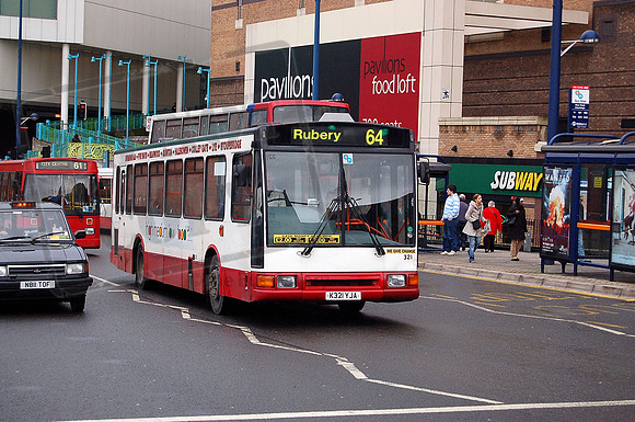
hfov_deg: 24.6
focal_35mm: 82
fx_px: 1453
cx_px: 318
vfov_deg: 16.5
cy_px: 211
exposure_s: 1/500
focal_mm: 55
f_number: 5.6
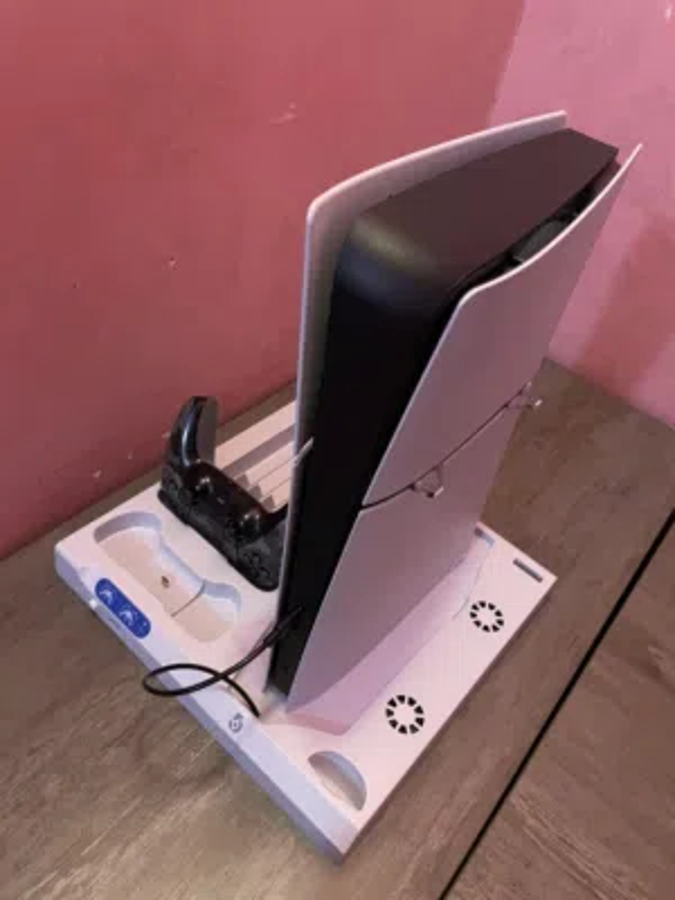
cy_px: 450
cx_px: 338
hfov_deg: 53.1
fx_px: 676
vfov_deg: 67.3
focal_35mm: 26
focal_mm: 4.2
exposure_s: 1/30
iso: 800
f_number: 1.6
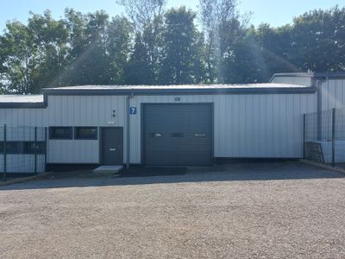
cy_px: 130
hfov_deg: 71.6
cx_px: 172
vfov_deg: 56.8
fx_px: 239
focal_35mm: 24
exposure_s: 1/743
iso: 25
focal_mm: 5.23
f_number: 1.8
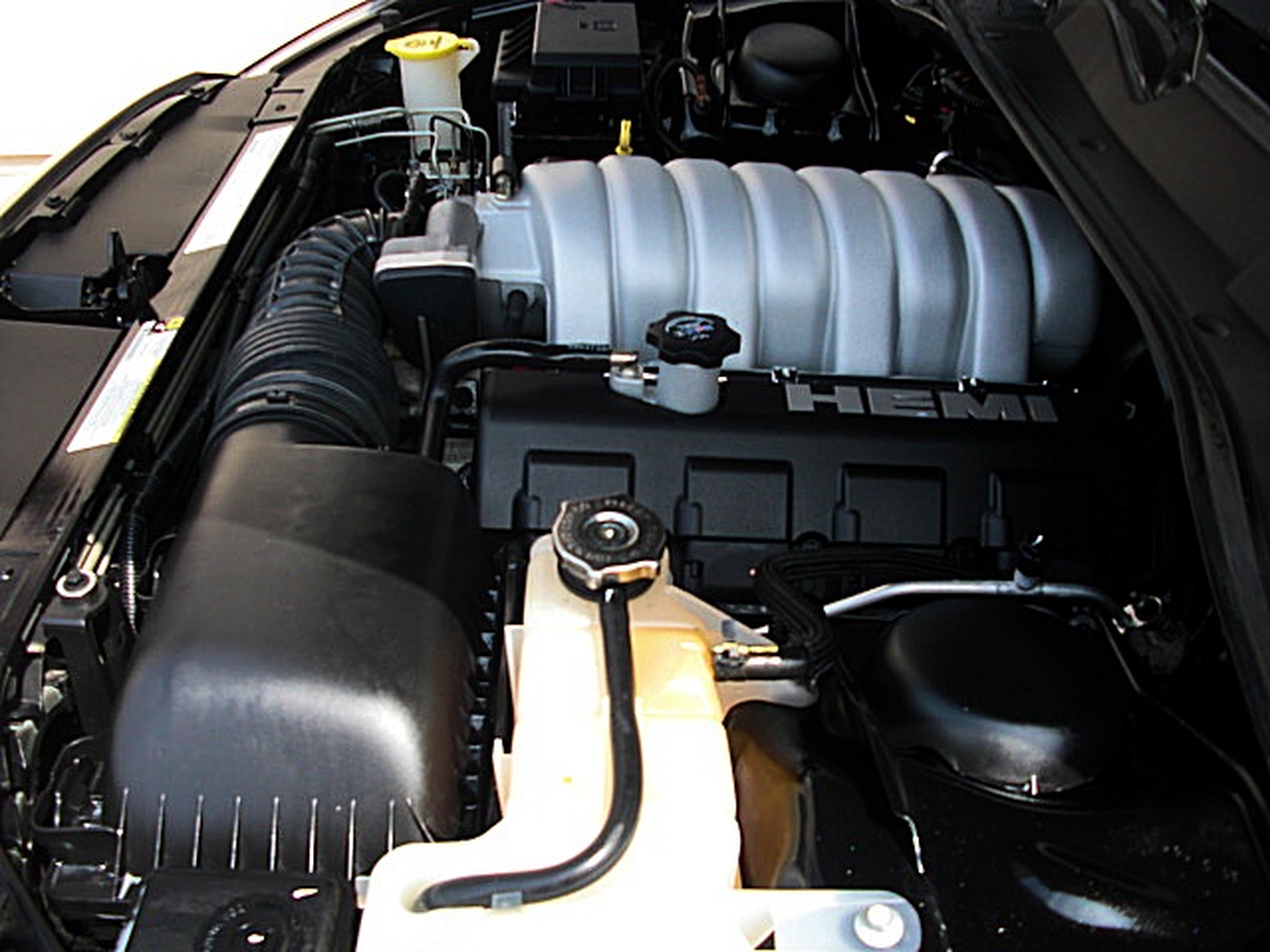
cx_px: 635
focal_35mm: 36
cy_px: 476
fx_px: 1321
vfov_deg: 39.7
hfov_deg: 51.4
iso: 50
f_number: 2.8
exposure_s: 1/320
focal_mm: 6.3
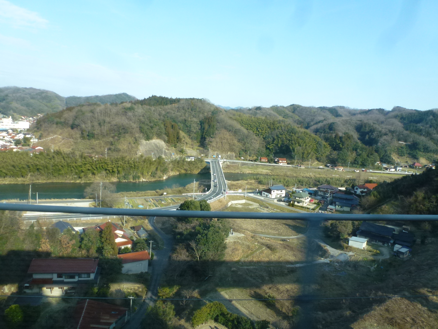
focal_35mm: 24
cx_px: 219
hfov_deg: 71.6
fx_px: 304
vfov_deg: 56.8
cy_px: 164
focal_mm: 4.3
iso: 160
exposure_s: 1/250
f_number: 4
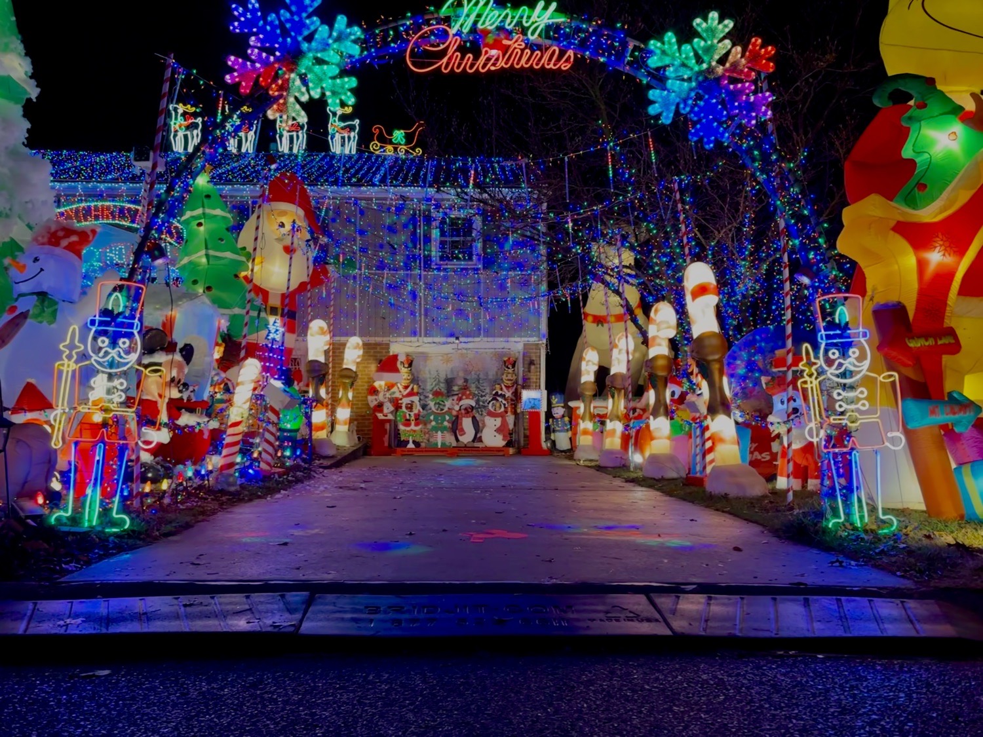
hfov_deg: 67.3
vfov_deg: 53.1
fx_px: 738
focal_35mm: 26
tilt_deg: +2.7
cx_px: 492
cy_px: 368
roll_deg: +1.3
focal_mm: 5.96
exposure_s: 1/60
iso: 320
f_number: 1.6
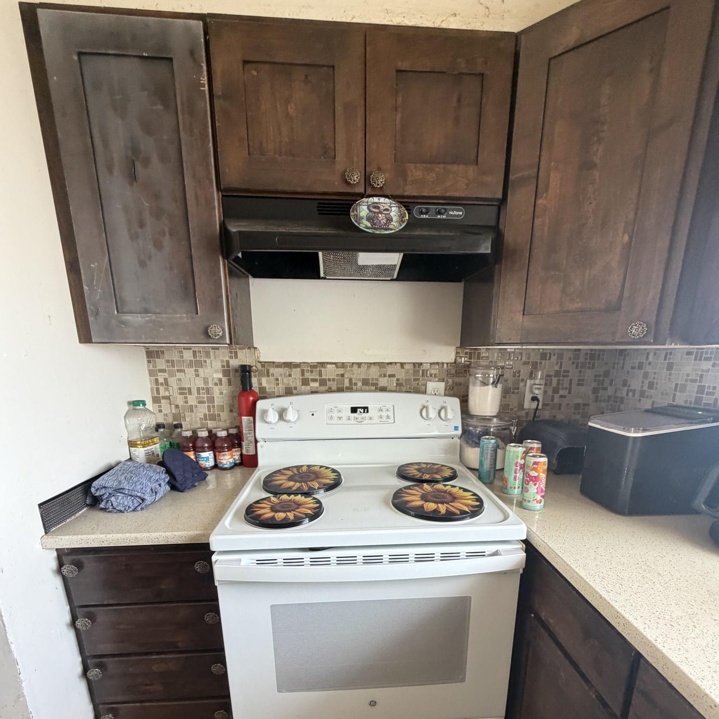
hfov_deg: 84.0
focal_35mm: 17
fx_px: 399
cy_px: 462
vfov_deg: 81.9
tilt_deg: -15.7
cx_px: 368
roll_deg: +0.8
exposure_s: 1/106
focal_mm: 2.22
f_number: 2.2
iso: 320
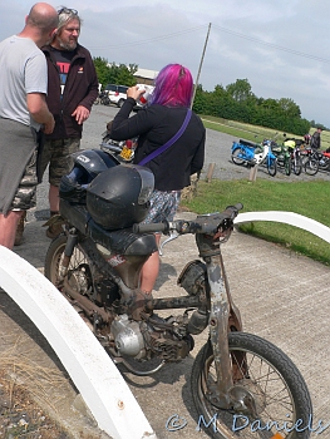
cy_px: 220
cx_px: 165
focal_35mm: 36
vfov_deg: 51.3
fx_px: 457
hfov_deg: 39.7
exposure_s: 1/500
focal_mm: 6
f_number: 4.6
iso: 80
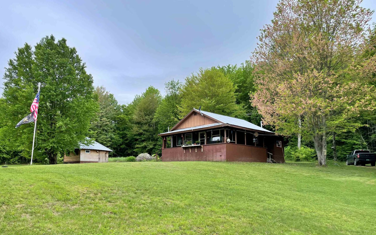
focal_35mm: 28
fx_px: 287
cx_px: 187
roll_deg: +0.6
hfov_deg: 66.5
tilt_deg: +5.4
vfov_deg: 44.3
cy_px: 139
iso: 32
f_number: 1.6
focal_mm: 4.2
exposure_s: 1/963
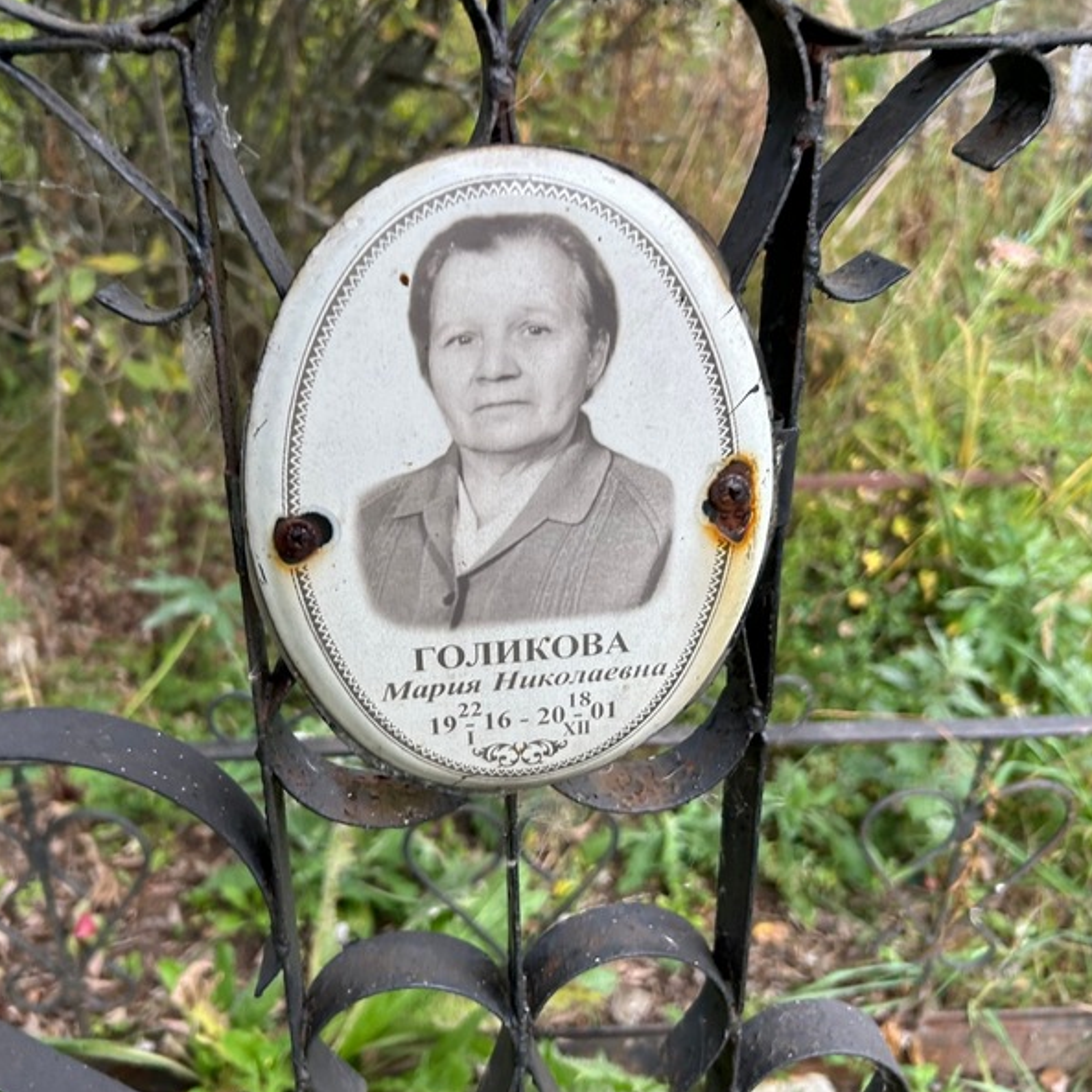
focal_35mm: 31
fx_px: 1106
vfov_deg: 52.5
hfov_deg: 52.4
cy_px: 547
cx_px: 482
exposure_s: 1/121
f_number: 1.5
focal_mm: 5.7
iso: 40
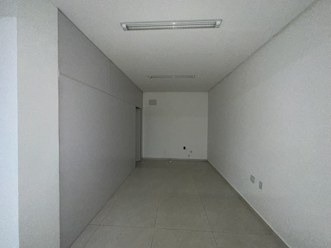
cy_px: 124
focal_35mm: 14
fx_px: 134
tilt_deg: -0.4
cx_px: 166
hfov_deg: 102.1
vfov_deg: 85.7
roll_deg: -0.8
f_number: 2.2
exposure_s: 1/60
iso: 500
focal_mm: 2.22
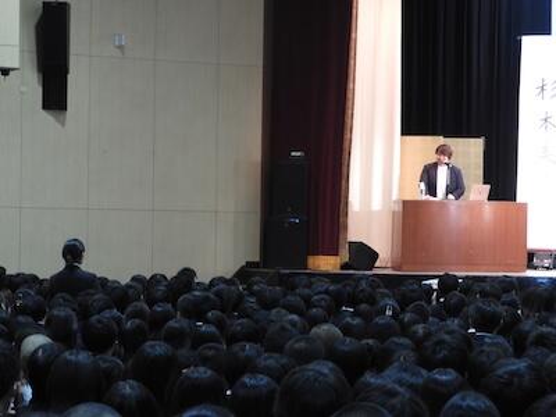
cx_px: 278
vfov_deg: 9.9
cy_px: 208
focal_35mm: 150
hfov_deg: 13.2
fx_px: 2409
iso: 500
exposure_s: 1/15
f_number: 5.2
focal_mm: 26.9
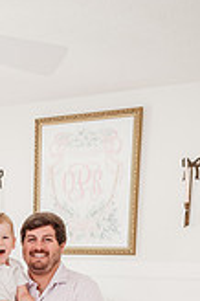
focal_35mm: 66
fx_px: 551
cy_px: 343
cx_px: -4
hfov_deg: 19.9
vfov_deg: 27.5
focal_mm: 24
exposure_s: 1/200
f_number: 2.8
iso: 1600
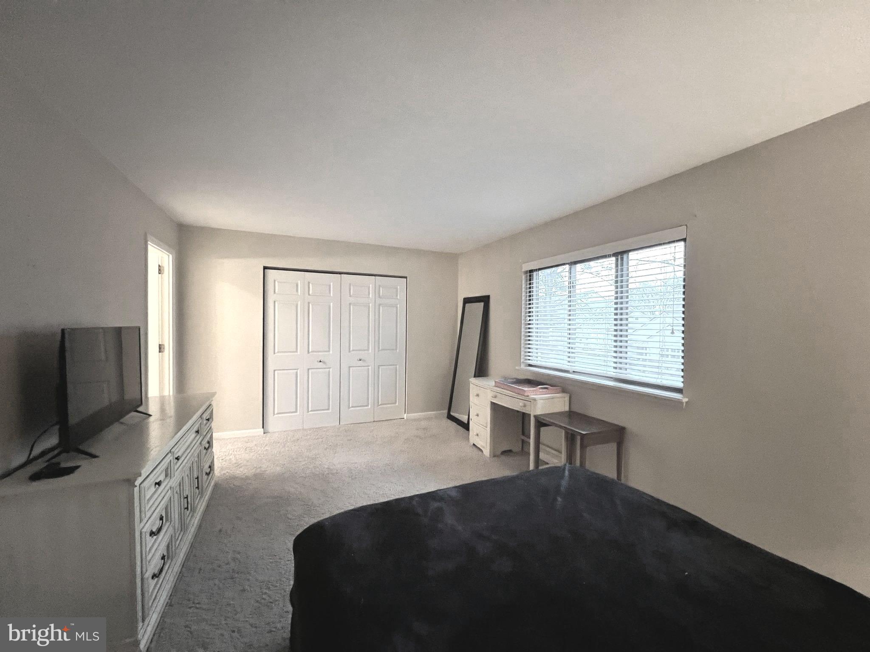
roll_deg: -0.3
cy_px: 326
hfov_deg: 106.2
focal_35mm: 13
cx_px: 435
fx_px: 327
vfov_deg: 89.9
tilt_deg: -0.7
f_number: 1.8
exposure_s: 1/40
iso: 800
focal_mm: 1.57
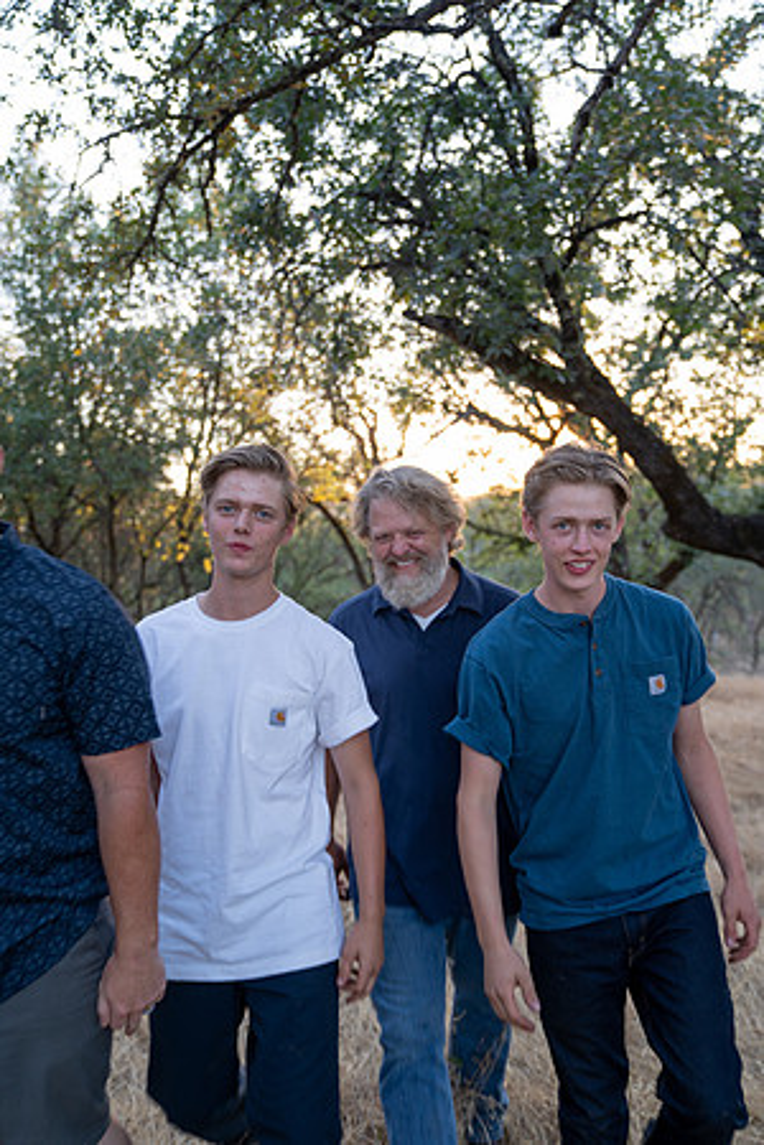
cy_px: 572
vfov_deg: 58.7
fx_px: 1019
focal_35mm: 32
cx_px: 382
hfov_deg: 41.1
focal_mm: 32
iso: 250
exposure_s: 1/100
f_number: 2.8
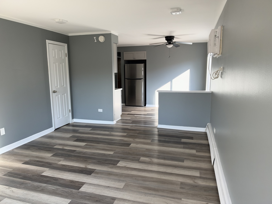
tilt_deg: -8.6
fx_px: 189
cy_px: 102
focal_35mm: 24
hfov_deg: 71.6
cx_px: 136
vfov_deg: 56.8
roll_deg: +0.4
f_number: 1.8
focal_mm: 6.93
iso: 125
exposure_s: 1/214
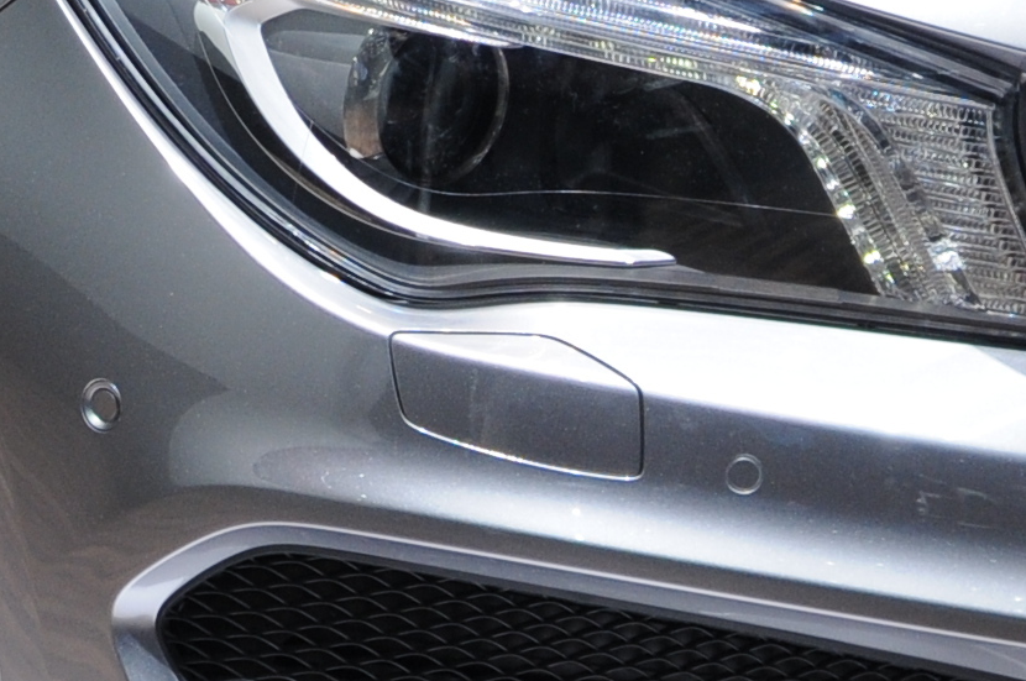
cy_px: -220
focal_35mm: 186
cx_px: 104
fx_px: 5294
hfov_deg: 11.0
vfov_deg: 7.3
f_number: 7.1
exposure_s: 1/200
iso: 320
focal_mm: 24
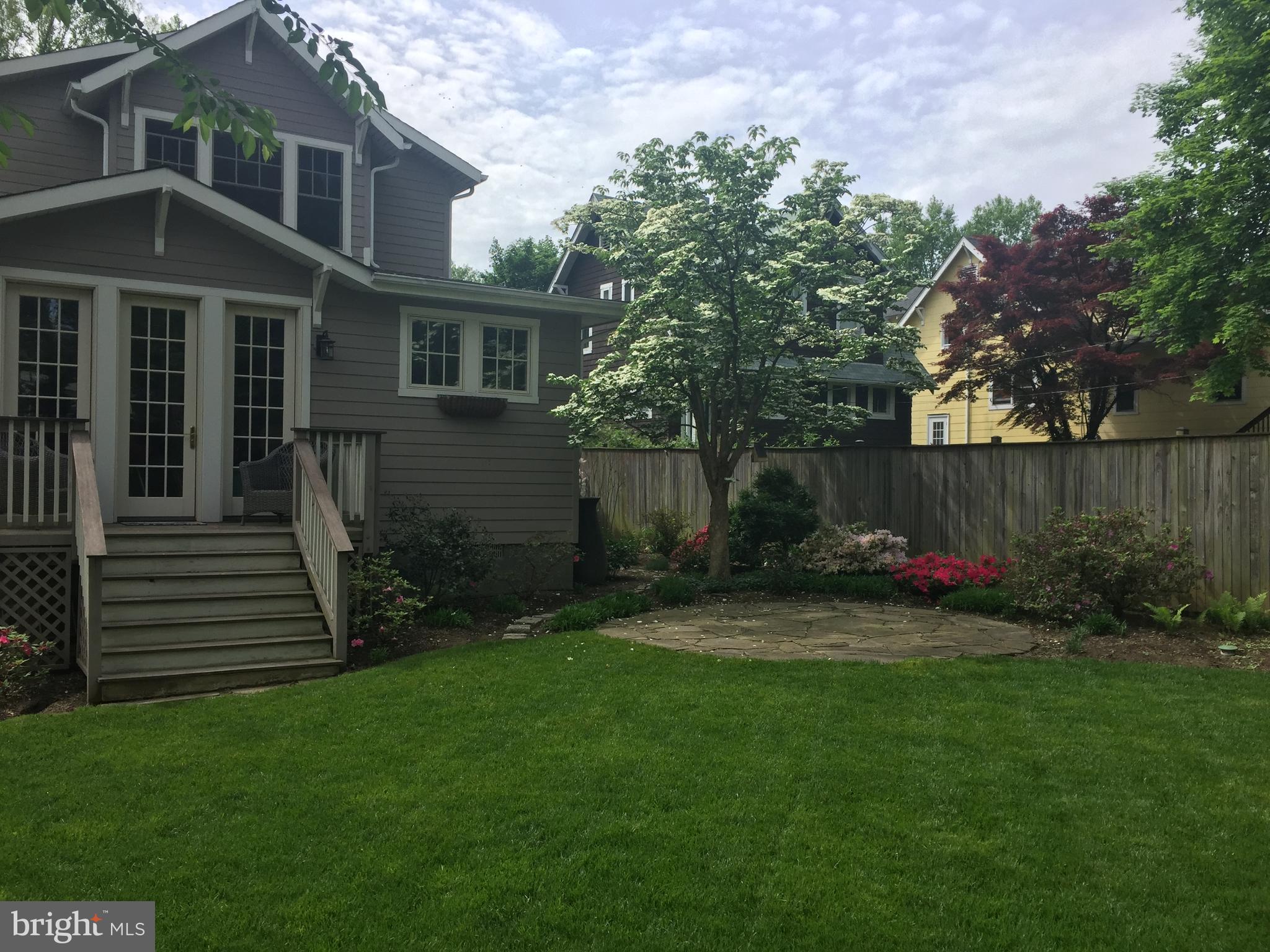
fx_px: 1064
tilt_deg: -1.1
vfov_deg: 48.2
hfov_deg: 61.7
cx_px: 635
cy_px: 476
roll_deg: -2.1
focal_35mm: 29
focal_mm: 4.15
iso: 32
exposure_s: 1/1647
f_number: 2.2
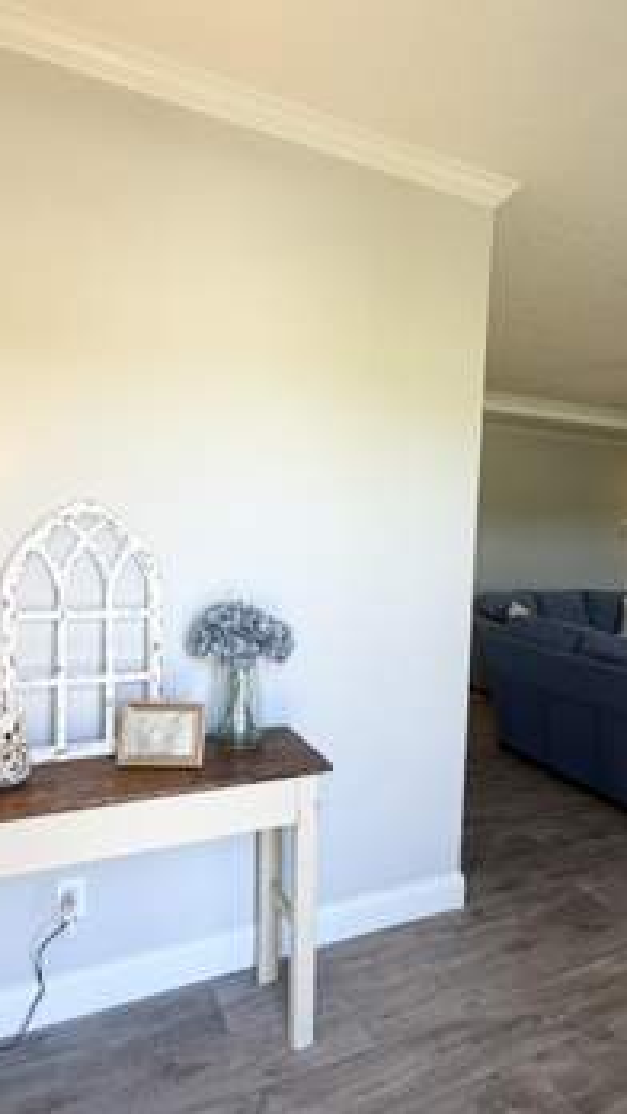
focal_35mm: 21
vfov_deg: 83.8
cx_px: 333
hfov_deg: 53.6
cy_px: 565
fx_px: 620
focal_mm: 2.22
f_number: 2.2
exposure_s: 1/120
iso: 80
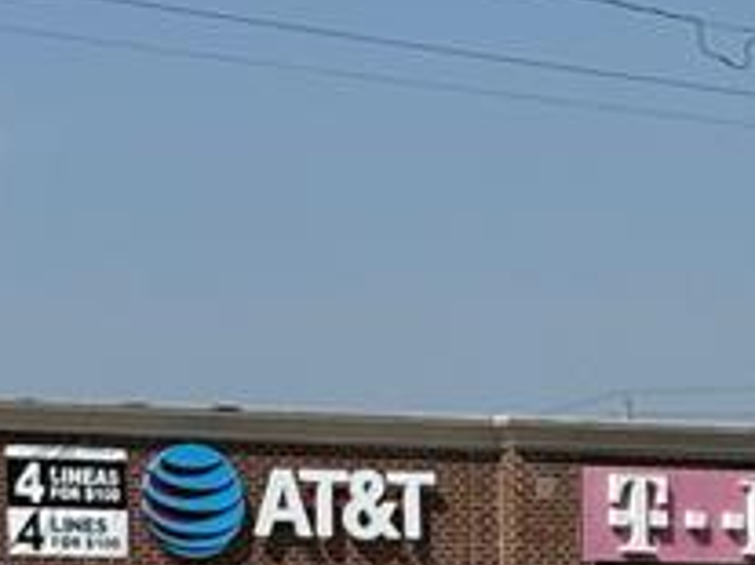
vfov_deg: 6.1
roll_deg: +0.2
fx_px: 5188
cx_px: 890
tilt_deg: -2.1
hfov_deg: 8.2
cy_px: 1028
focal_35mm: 238
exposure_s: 1/9901
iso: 64
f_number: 1.78
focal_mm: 6.76
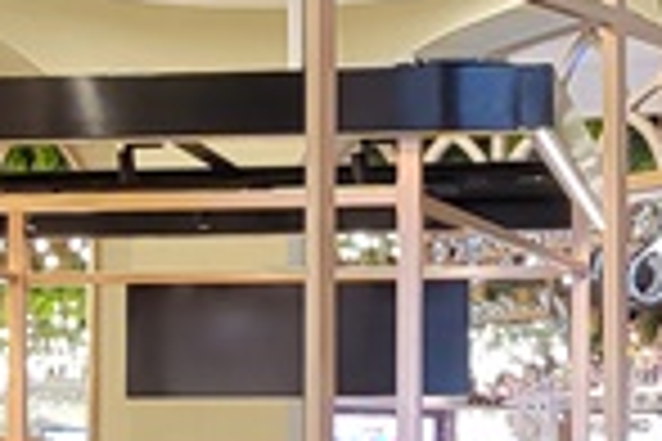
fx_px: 1692
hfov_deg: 21.6
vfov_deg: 14.7
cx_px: 594
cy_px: 405
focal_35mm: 92
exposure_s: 1/50
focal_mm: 2.2
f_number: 2.2
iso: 200
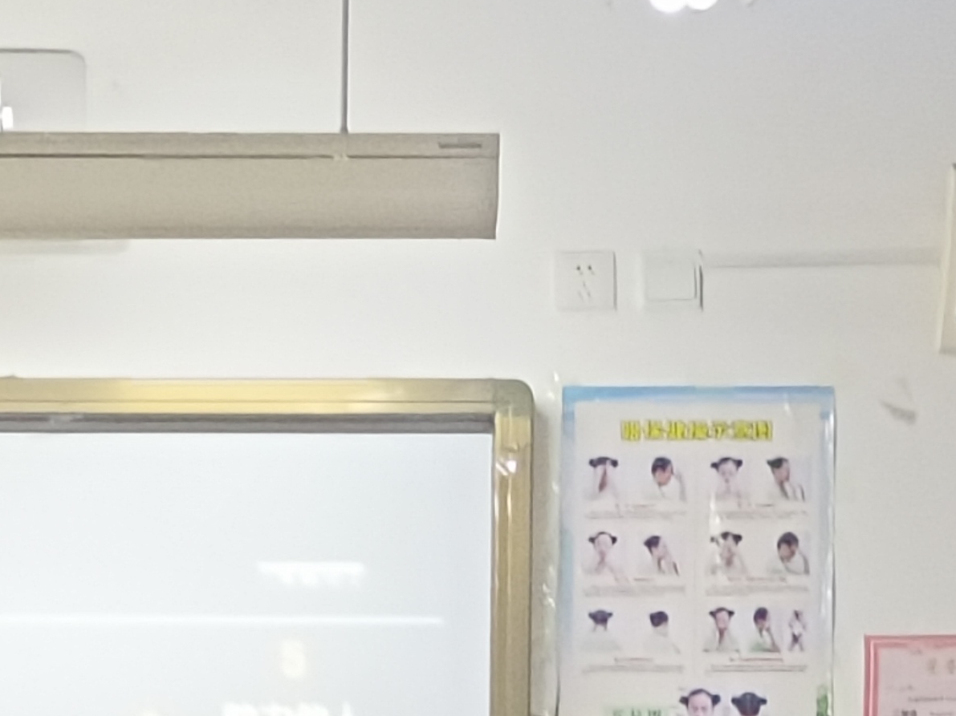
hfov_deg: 10.9
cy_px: 1001
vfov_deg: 8.2
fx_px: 4915
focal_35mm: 178
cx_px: -120
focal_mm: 4.71
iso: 1654
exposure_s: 1/25
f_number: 1.79
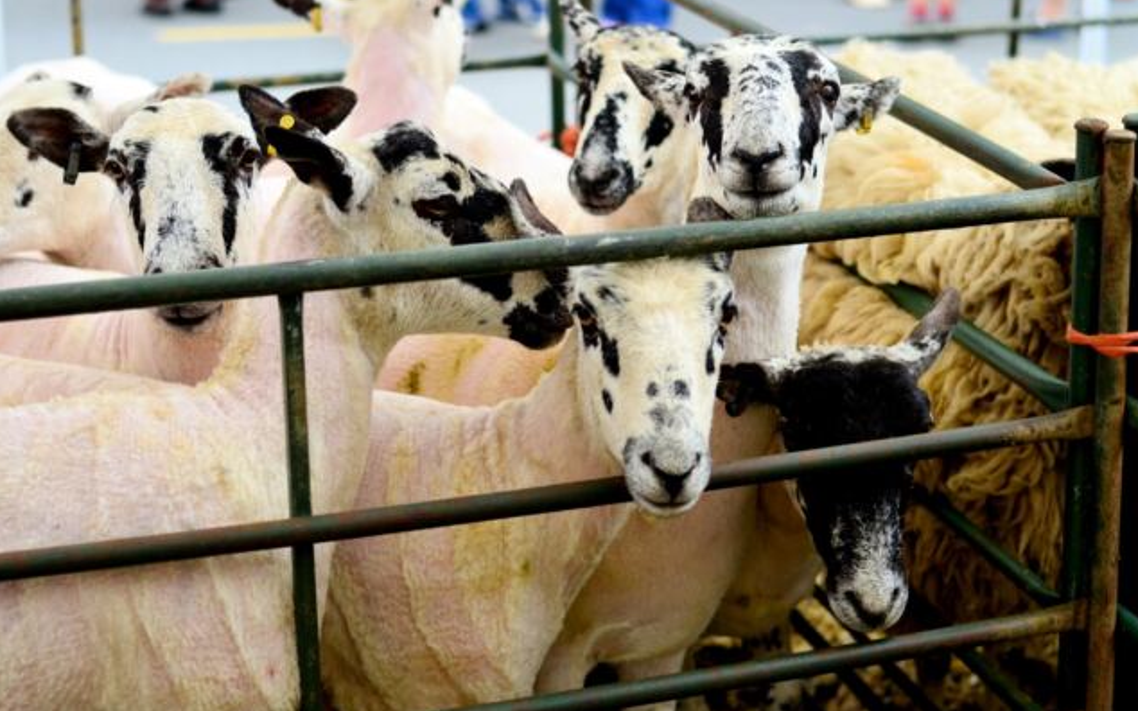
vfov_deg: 16.9
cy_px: 337
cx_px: 569
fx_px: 2388
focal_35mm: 77
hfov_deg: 26.8
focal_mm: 50
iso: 200
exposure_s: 1/400
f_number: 2.8
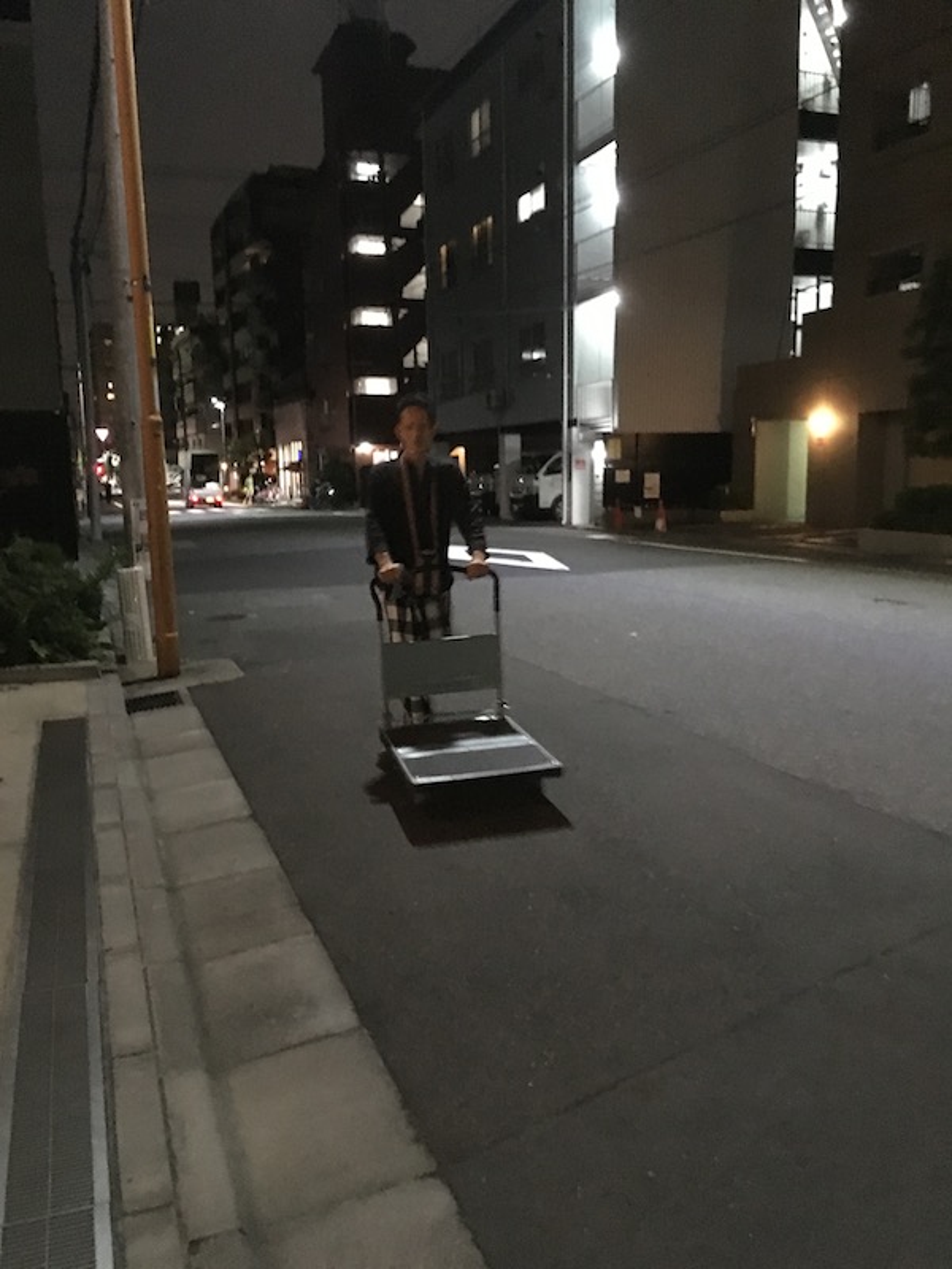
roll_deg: +2.1
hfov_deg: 48.2
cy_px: 634
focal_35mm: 29
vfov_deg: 61.7
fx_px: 1063
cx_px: 476
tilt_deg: -9.8
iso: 1000
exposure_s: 1/15
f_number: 2.2
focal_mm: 4.15
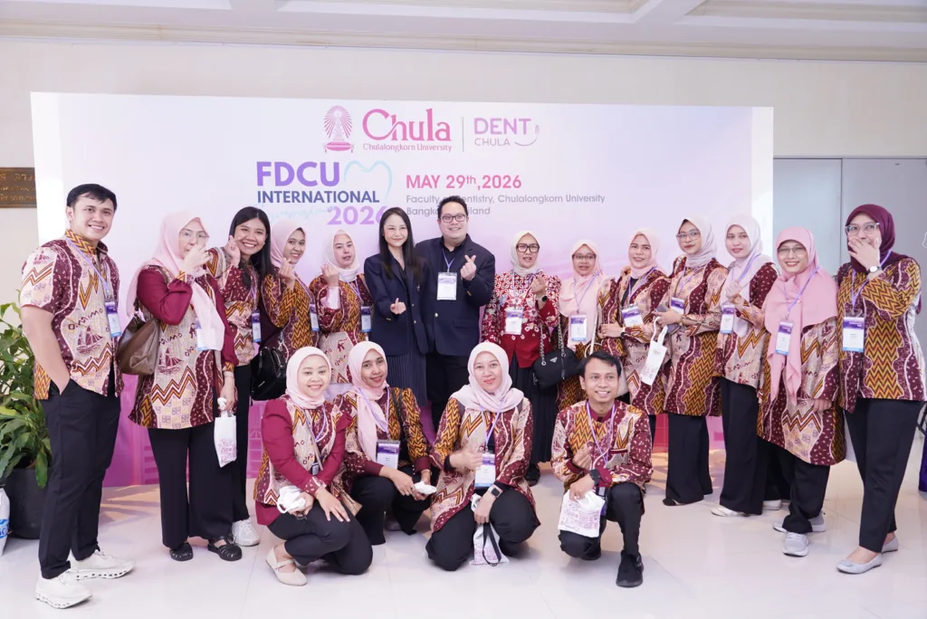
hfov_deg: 63.6
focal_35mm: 29
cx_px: 464
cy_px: 310
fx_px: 747
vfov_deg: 45.0
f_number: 4
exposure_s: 1/60
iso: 1250
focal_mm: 29
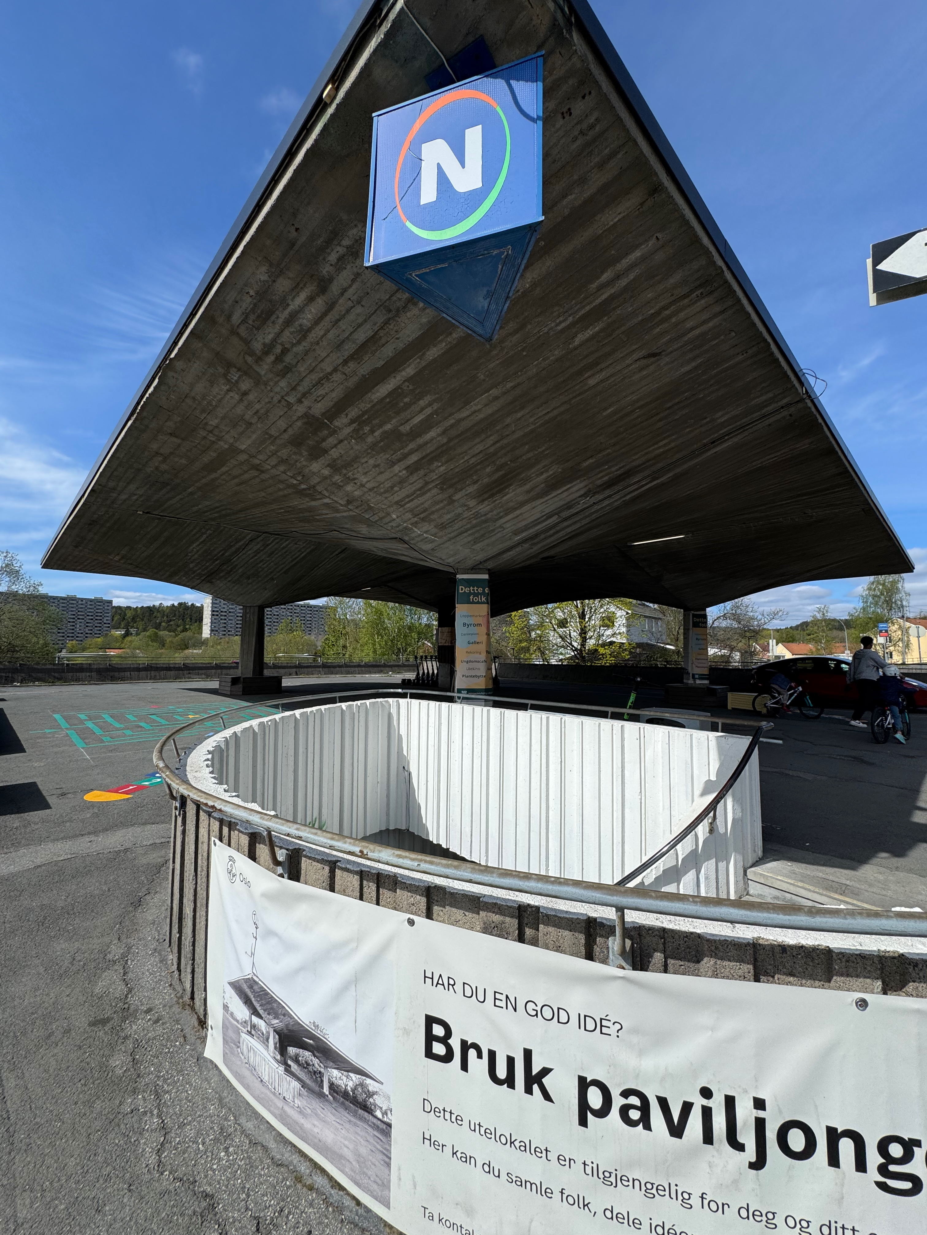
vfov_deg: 102.1
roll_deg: +0.0
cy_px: 618
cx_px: 464
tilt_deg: +4.9
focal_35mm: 14
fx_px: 500
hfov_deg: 85.7
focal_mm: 2.22
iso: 50
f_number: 2.2
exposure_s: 1/2584
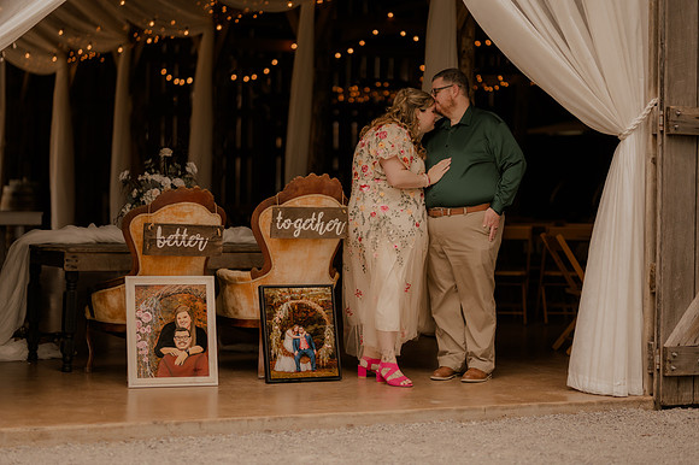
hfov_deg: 23.9
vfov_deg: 16.1
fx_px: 1649
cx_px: 350
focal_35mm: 85
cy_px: 232
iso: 250
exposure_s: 1/1600
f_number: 1.4
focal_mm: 85
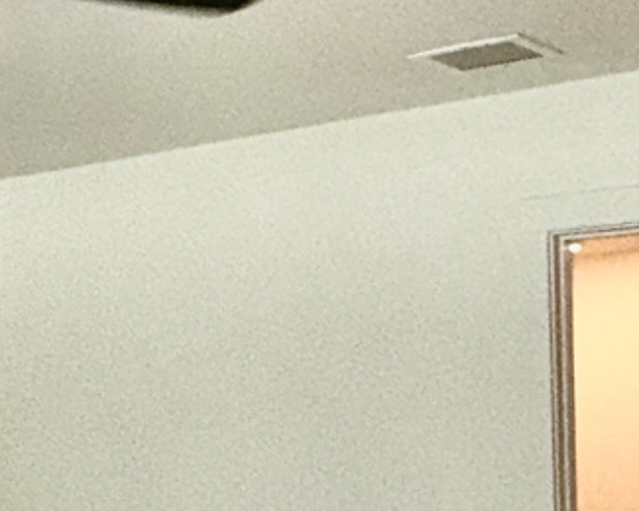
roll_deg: -0.2
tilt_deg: +2.6
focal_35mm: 86
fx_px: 1626
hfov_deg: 19.3
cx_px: -334
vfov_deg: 17.7
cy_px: 389
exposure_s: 1/122
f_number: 2.2
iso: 100
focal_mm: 2.22
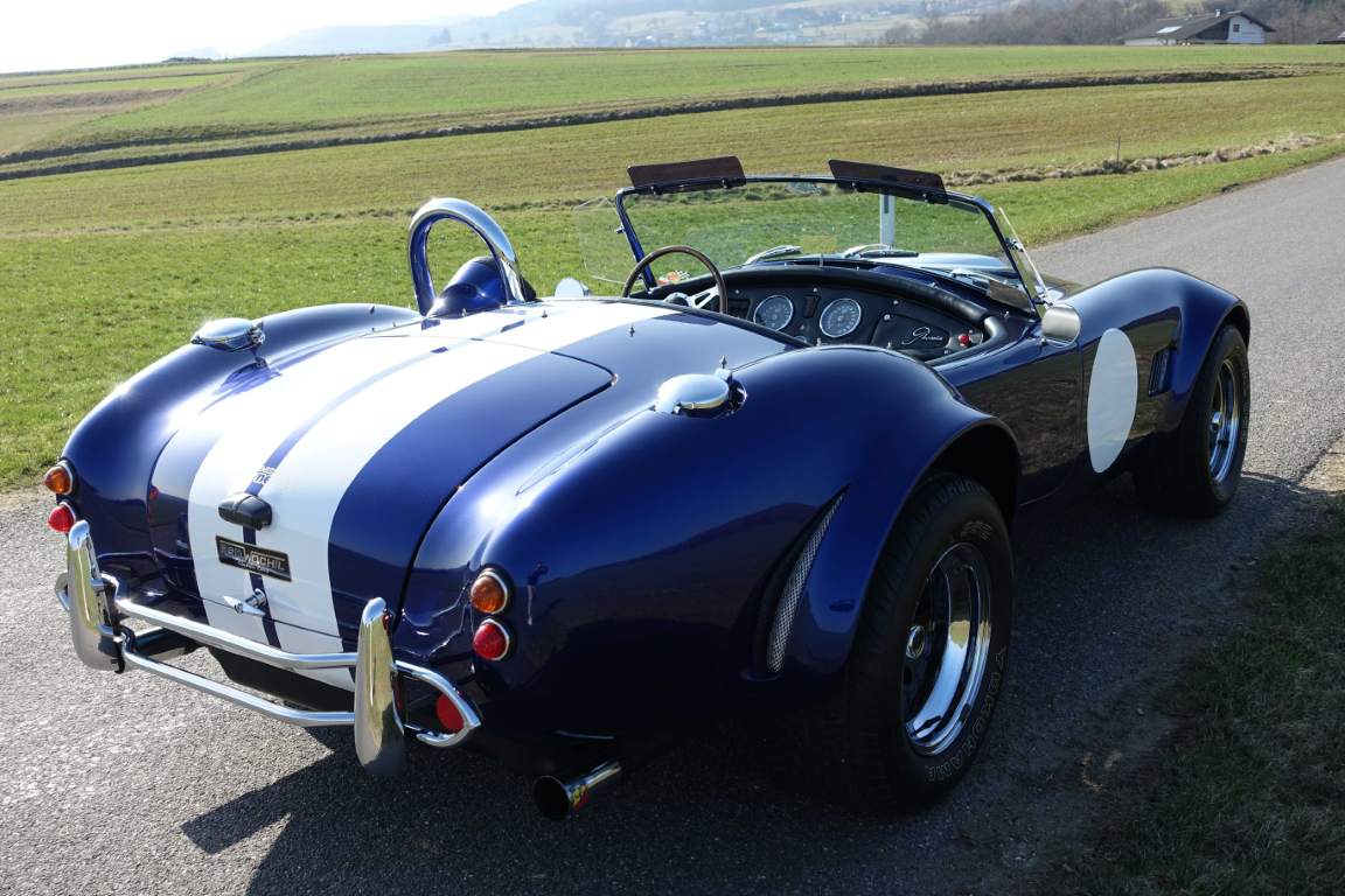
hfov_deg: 51.9
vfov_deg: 35.9
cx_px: 672
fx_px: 1382
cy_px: 448
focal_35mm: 37
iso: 125
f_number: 4
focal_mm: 13.72
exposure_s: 1/500
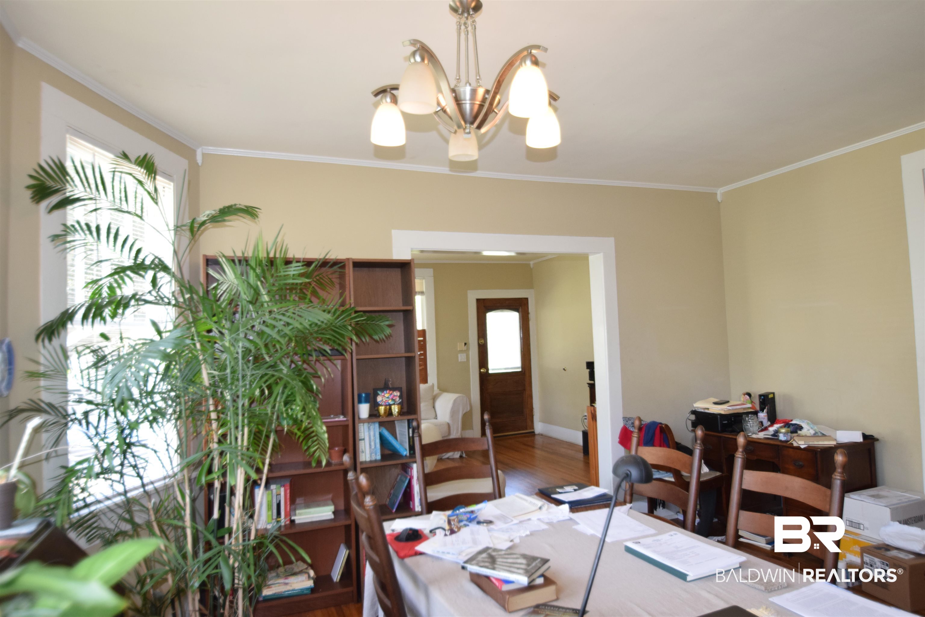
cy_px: 308
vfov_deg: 59.5
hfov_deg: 81.2
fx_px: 540
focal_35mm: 21
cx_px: 462
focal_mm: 14
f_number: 5
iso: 800
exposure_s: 1/100
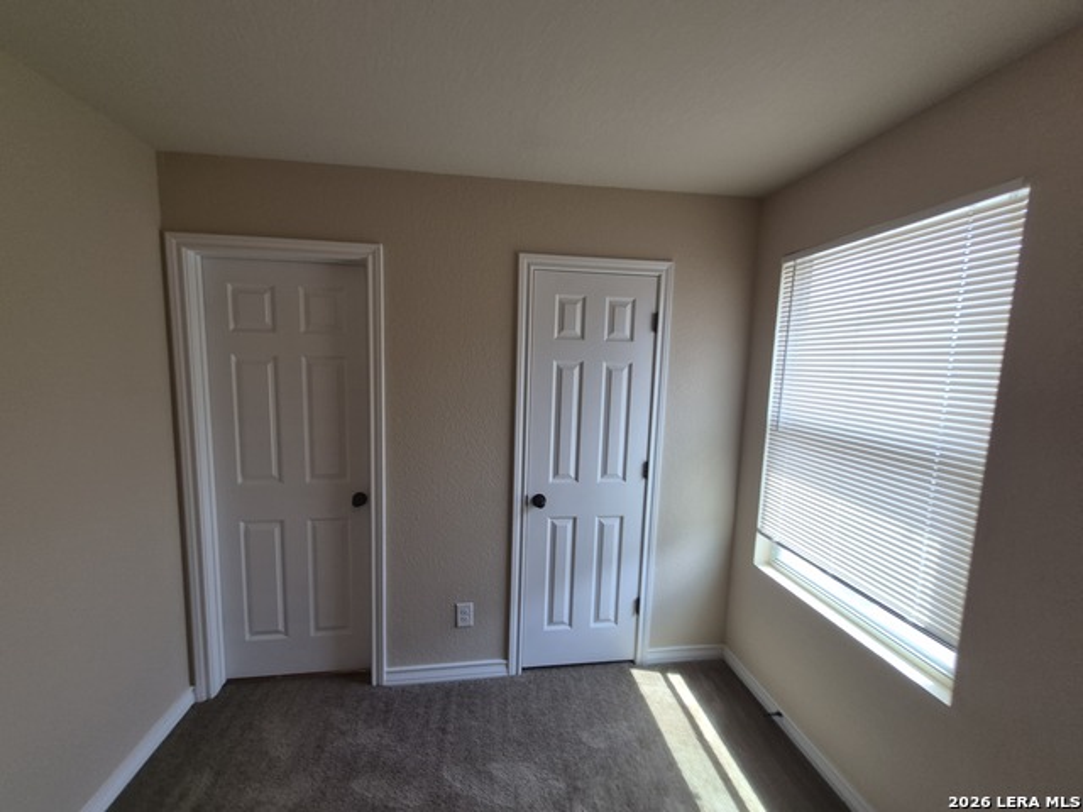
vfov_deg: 89.9
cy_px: 406
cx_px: 542
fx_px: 407
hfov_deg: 106.2
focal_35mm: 13
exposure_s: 1/60
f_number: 2.2
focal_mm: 1.74
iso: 40
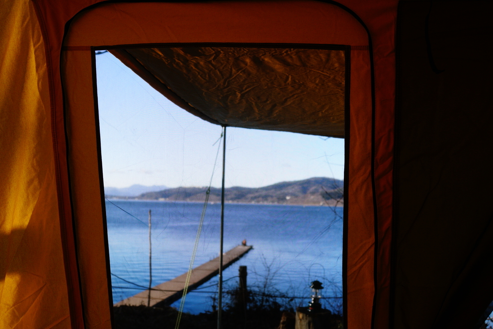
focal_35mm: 35
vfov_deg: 37.9
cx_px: 246
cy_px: 164
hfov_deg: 54.4
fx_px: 479
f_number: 5.6
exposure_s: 1/250
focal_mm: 35
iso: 500
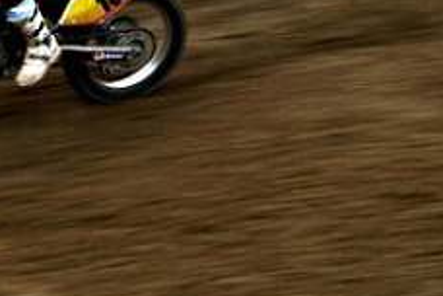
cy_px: -3
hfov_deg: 8.8
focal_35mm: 234
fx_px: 2879
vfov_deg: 5.9
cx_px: 107
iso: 100
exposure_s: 1/60
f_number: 5.2
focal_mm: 18.9
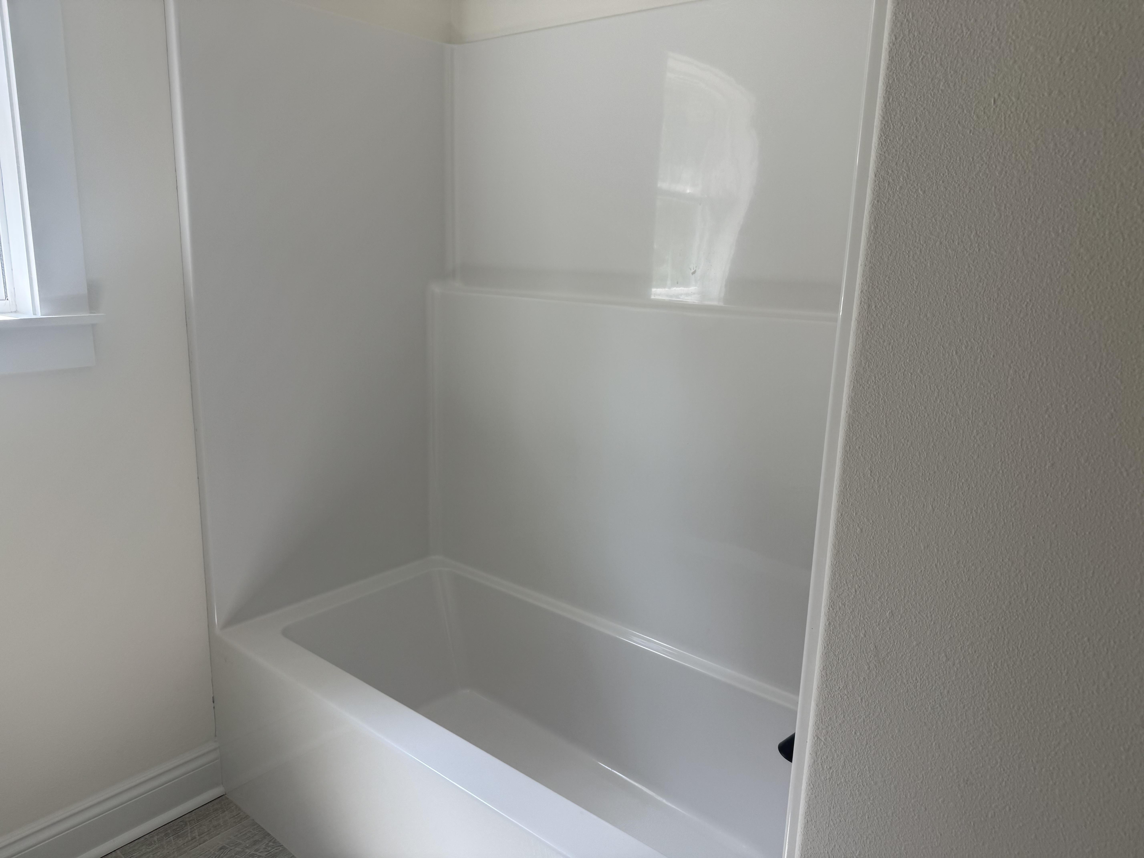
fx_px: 793
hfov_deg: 71.6
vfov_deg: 56.8
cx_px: 572
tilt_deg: -12.4
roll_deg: -1.9
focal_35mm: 24
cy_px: 429
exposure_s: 1/121
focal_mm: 6.76
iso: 64
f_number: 1.78
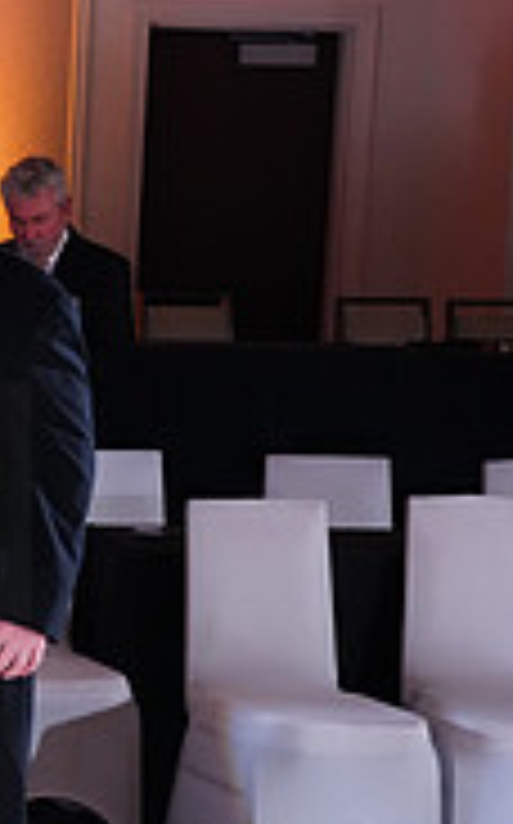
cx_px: -459
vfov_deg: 21.4
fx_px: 2175
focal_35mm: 97
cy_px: 502
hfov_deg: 12.2
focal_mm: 30
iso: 5000
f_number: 4
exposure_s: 1/200
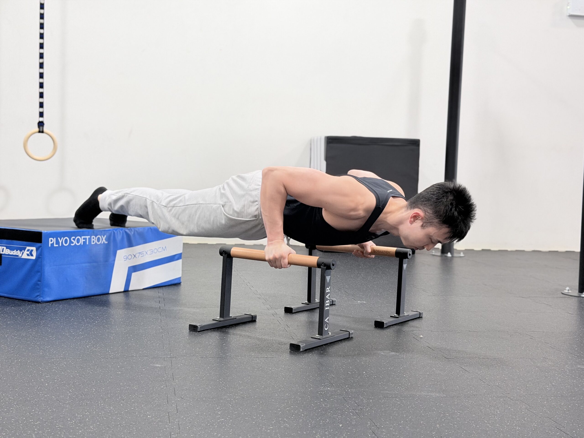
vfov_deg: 30.3
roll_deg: -1.3
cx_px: 292
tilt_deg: -2.4
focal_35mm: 48
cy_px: 219
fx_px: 810
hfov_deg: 39.7
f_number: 1.78
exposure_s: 1/40
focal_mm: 6.76
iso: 320
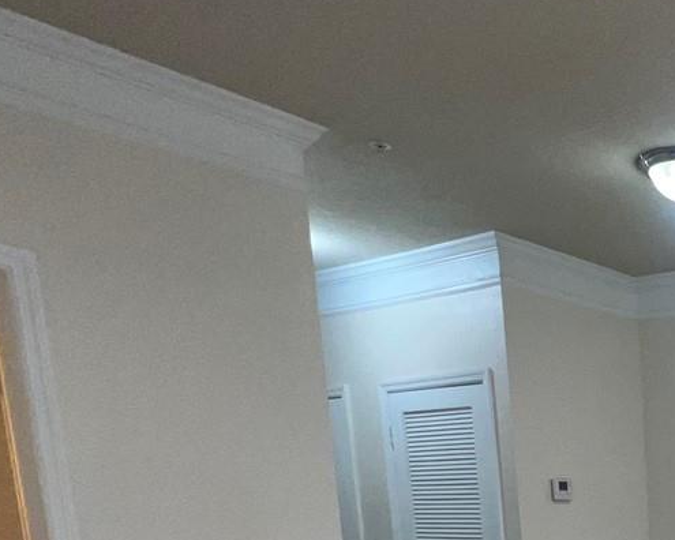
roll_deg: +0.4
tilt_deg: -9.8
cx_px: 878
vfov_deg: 30.8
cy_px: 648
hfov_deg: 33.1
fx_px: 819
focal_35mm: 41
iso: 64
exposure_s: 1/60
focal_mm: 1.57
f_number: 1.8
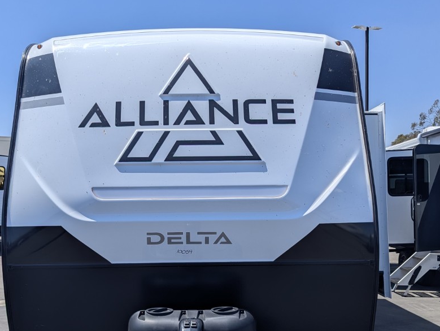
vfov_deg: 33.4
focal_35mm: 43
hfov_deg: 43.8
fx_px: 547
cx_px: 201
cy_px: 219
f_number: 1.85
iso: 47
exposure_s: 1/3333
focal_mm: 6.81
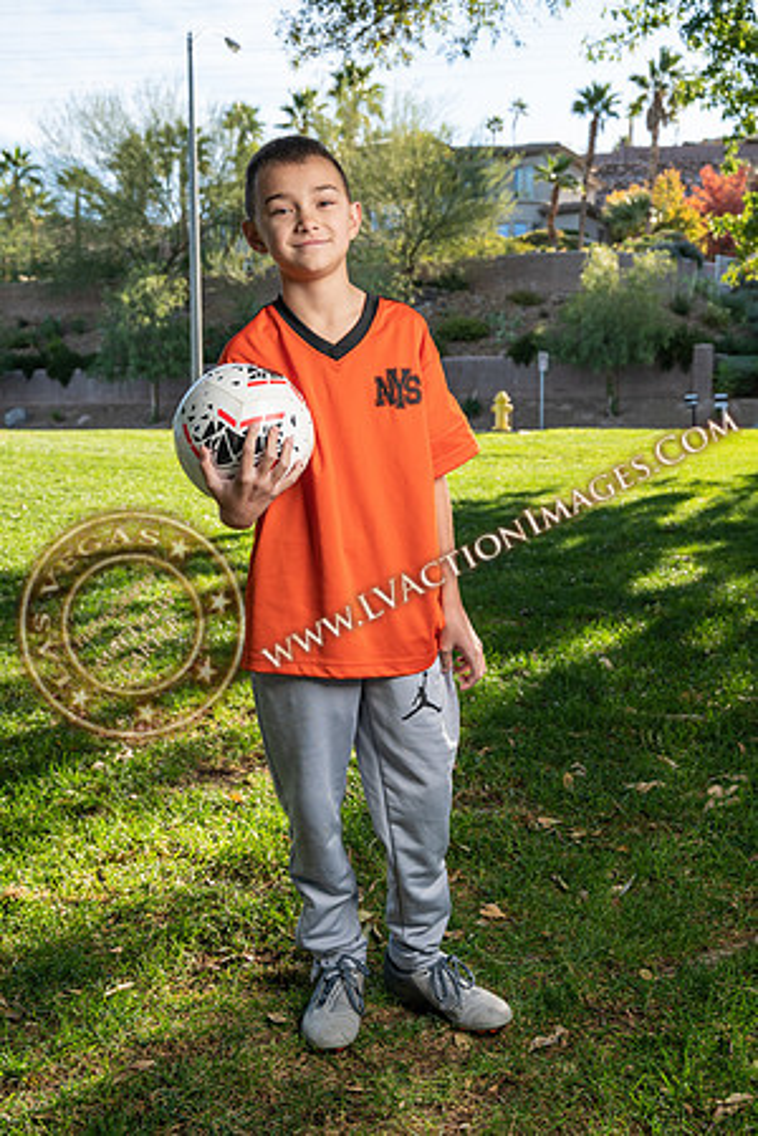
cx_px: 379
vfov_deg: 54.4
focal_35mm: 35
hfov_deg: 37.9
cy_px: 568
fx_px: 1105
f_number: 5.6
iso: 100
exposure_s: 1/160
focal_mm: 35
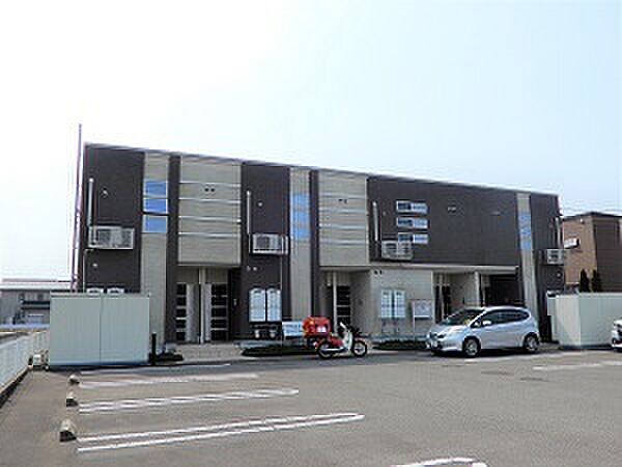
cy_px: 234
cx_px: 311
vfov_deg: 46.8
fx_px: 539
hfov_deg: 60.0
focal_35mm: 30
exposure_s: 1/1250
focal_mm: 5.4
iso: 80
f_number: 3.5
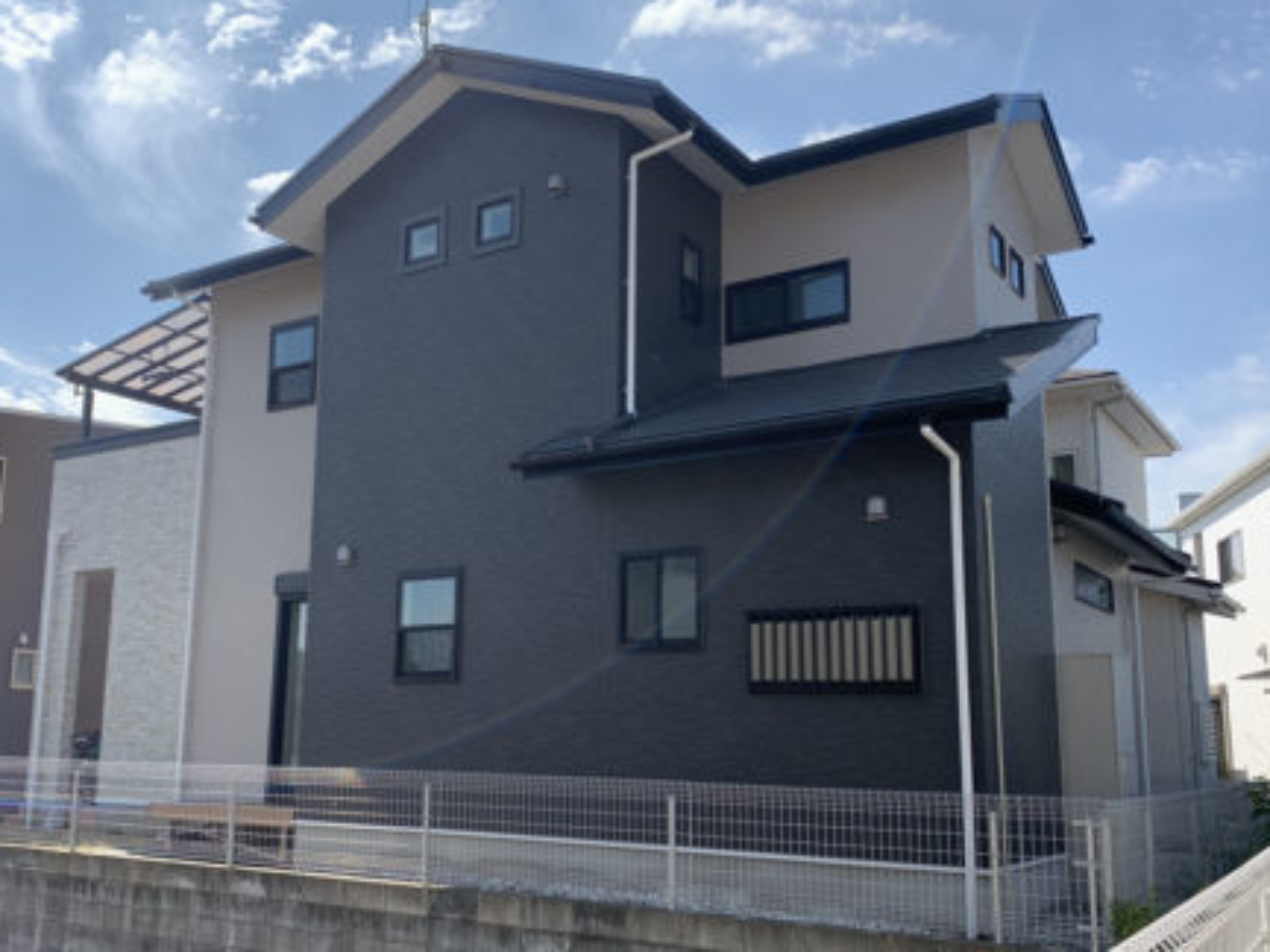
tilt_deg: +9.4
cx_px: 622
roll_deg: -1.6
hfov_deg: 65.3
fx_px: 991
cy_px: 461
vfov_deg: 51.4
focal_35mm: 27
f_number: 1.8
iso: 25
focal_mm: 4.25
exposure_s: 1/2421
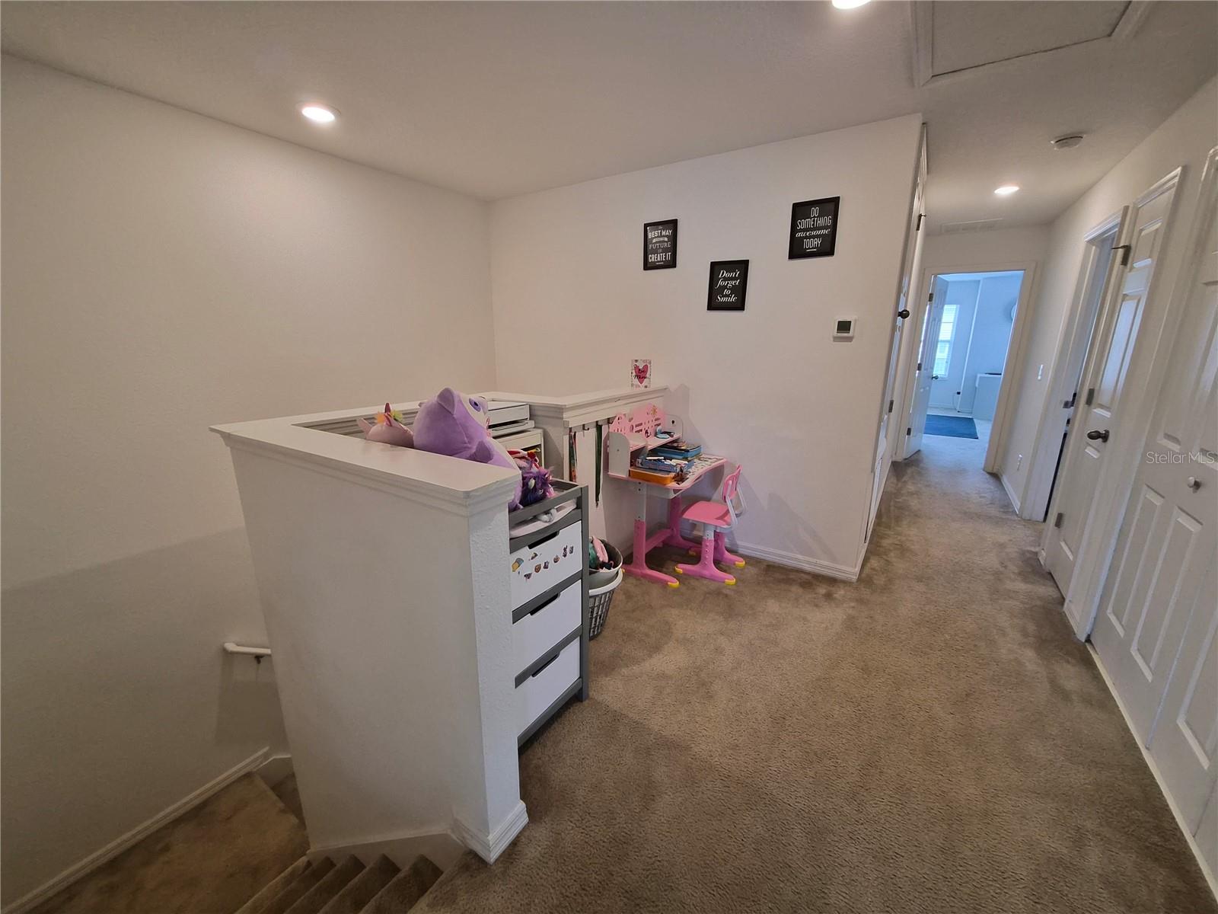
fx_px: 457
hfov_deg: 106.2
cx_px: 609
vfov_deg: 89.9
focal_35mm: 13
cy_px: 457
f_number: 2.2
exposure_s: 1/60
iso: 200
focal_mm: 1.7
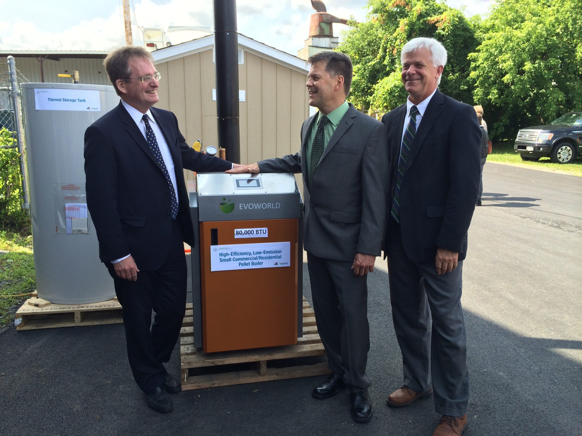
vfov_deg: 46.8
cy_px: 218
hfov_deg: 60.0
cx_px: 291
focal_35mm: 30
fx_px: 504
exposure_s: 1/533
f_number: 2.2
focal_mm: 4.12
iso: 32
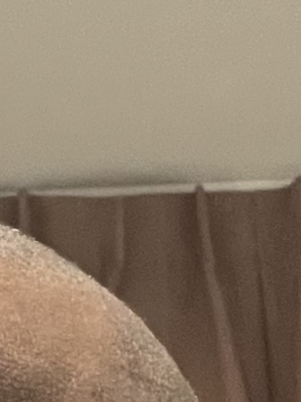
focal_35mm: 205
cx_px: -214
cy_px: 631
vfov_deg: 9.3
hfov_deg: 7.1
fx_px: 2377
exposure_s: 1/29
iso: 800
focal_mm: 2.71
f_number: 2.2
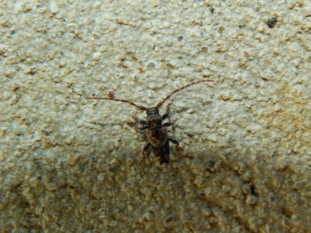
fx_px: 934
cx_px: 156
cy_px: 116
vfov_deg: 14.2
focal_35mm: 104
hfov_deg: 18.9
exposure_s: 1/30
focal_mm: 18.7
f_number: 9
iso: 200
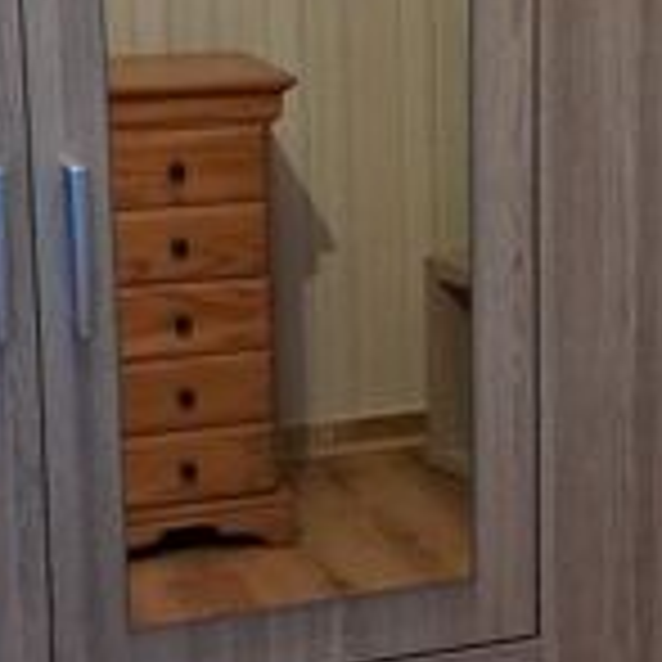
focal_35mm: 104
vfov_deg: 16.7
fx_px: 2250
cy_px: 239
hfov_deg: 16.7
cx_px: 455
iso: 640
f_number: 1.8
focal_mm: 4
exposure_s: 1/33
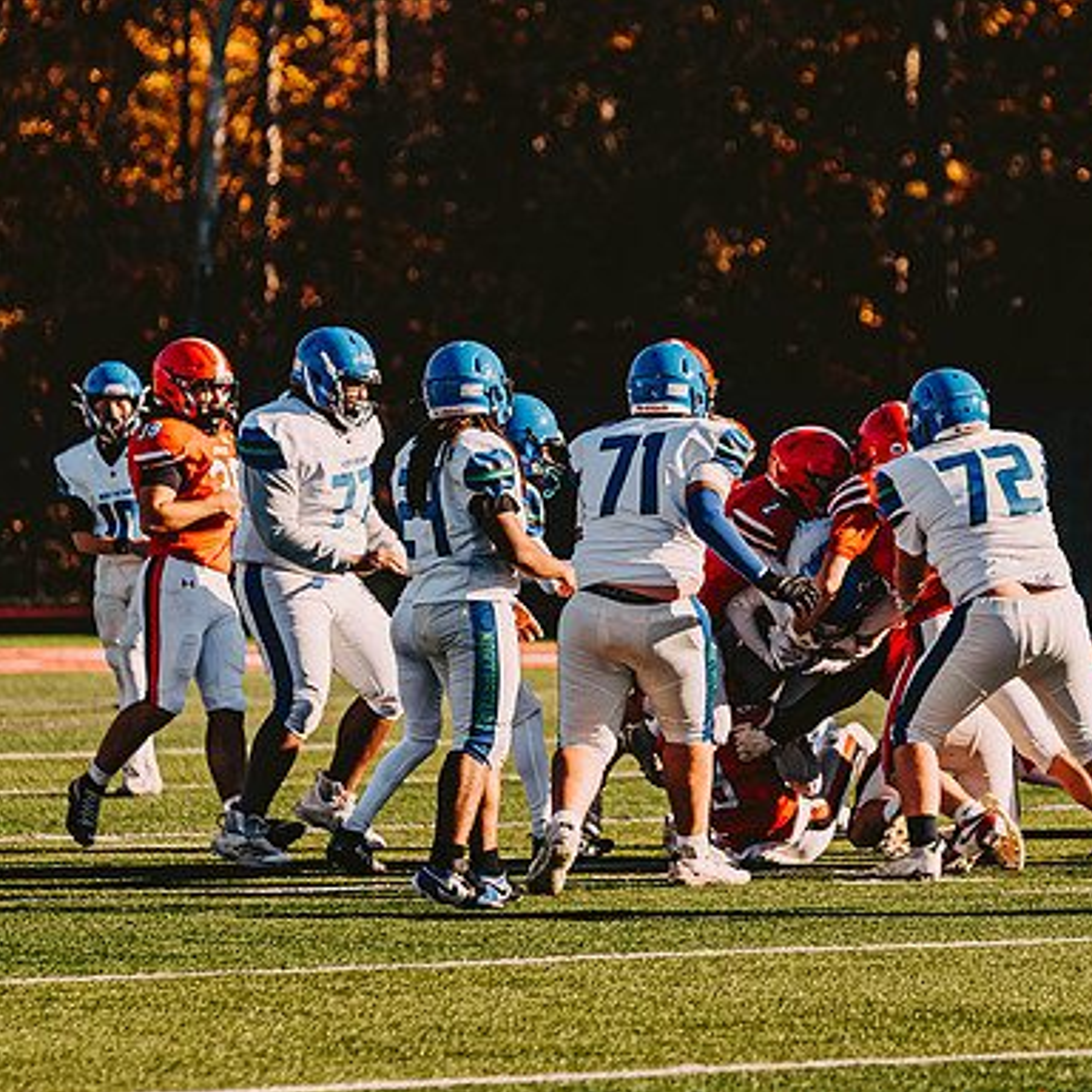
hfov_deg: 5.3
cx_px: 721
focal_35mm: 329
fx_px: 11742
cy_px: 408
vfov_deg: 5.3
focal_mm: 195
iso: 125
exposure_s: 1/2000
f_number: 3.5
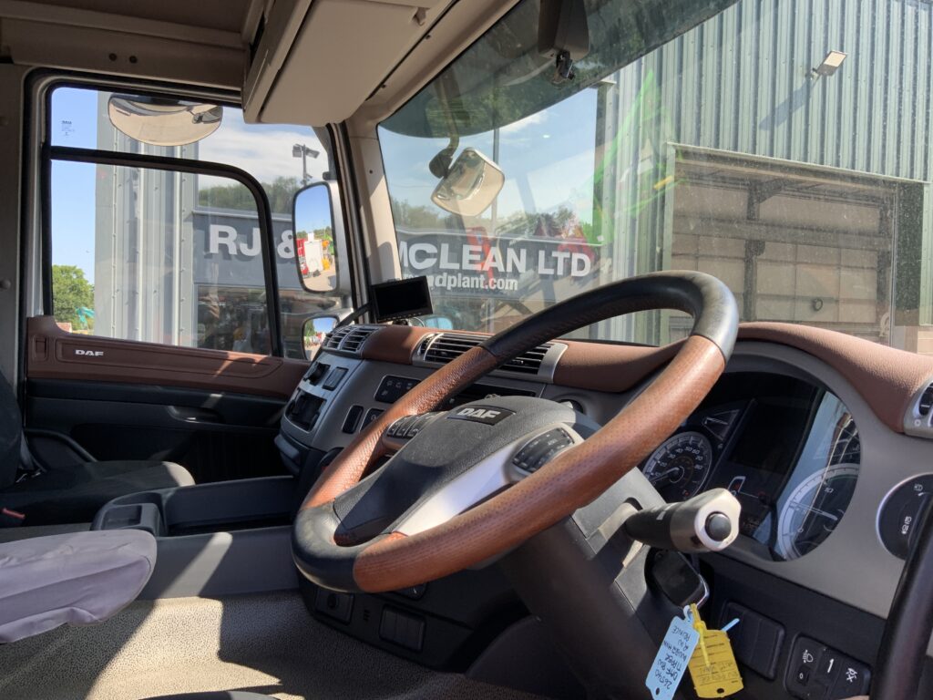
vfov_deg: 48.2
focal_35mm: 29
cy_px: 350
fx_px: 782
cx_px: 466
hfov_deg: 61.7
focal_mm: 3
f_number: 1.8
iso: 16
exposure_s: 1/299
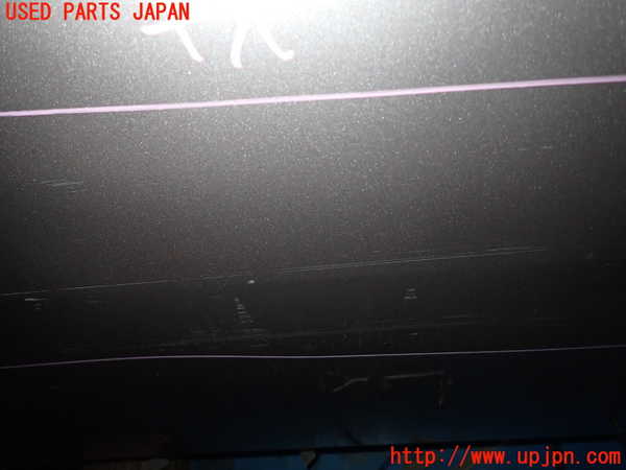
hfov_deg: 69.4
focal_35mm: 25
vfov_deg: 54.9
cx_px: 313
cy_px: 235
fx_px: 452
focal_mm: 4.5
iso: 320
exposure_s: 1/30
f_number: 5.6
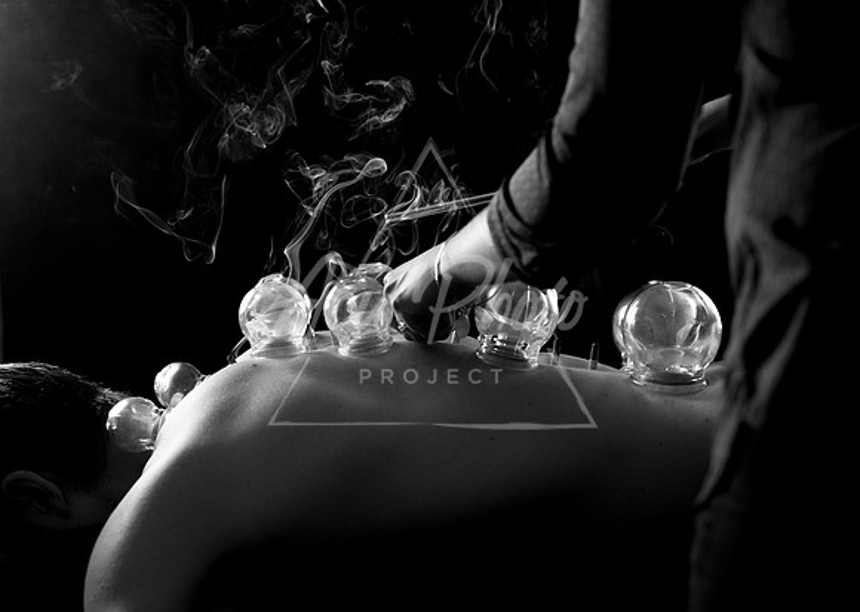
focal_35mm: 64
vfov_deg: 22.3
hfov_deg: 30.9
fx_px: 1557
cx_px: 410
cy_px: 305
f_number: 3.2
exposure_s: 1/200
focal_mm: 50
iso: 800
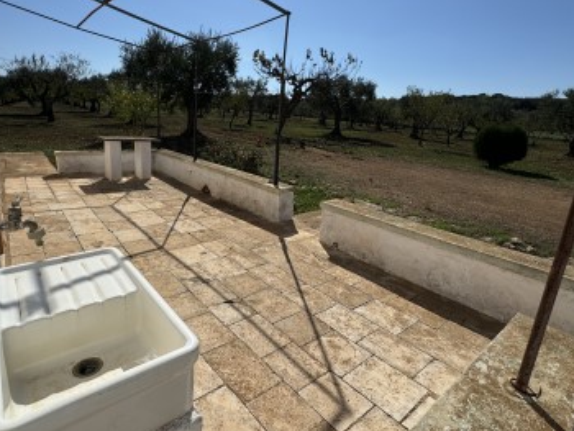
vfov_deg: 65.9
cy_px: 196
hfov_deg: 81.4
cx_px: 253
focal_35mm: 20
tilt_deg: -14.1
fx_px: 332
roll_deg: -2.8
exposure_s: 1/3906
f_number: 2.2
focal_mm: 2.22
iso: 50
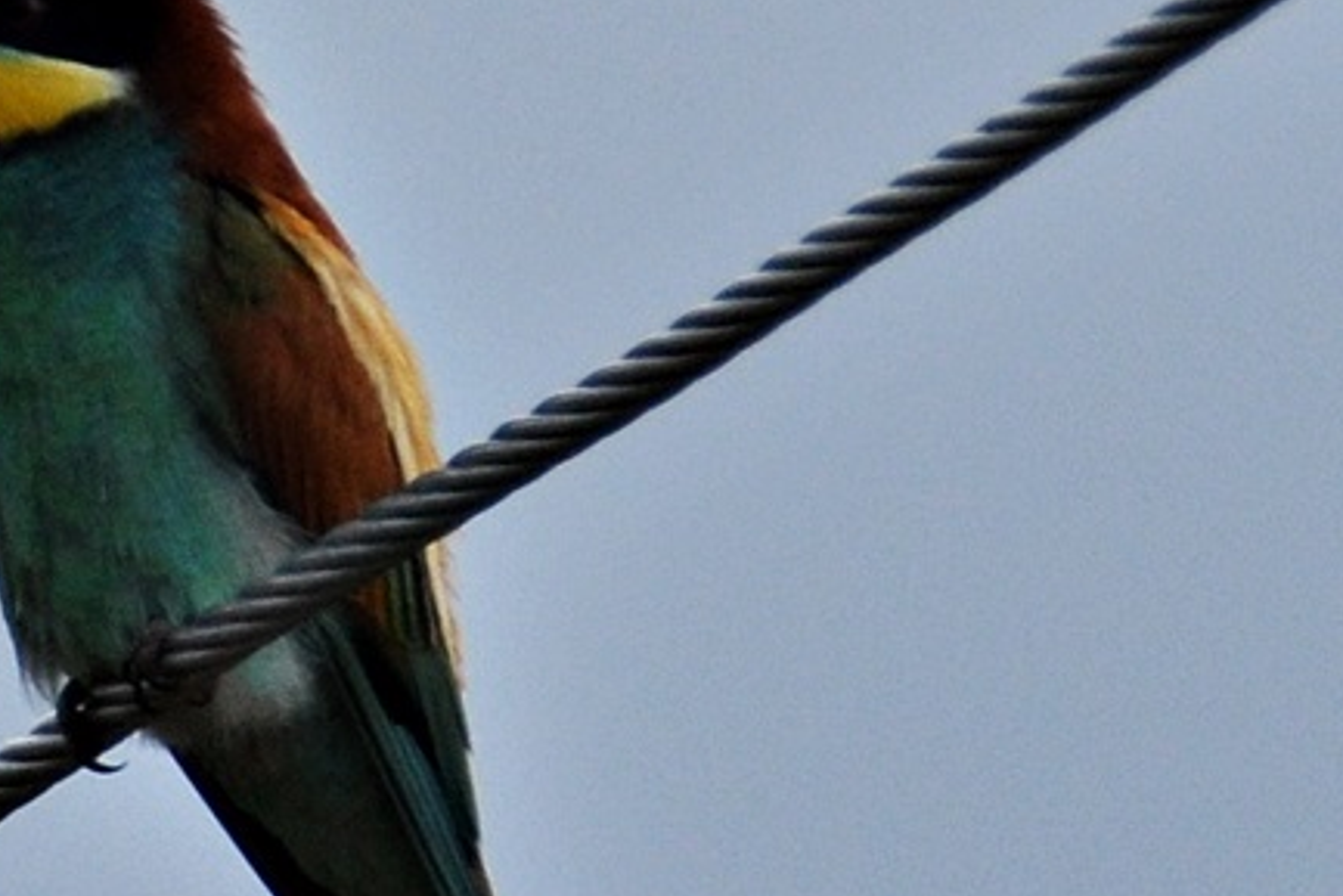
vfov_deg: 0.8
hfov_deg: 1.2
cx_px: -183
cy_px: 668
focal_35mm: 1733
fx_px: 64668
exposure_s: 1/640
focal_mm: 500
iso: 400
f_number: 6.3
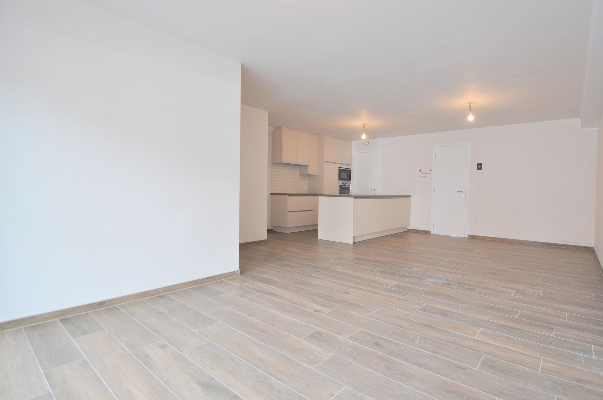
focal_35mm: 17
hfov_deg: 93.0
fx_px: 284
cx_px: 333
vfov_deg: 70.3
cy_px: 195
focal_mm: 10
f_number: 3.5
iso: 200
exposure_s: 1/50
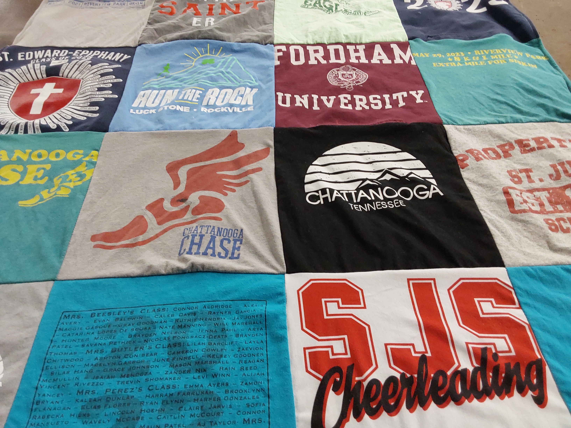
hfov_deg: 63.4
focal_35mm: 28
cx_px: 286
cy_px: 214
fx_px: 462
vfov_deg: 49.7
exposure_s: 1/60
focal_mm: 2.91
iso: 160
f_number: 1.9
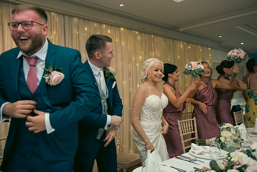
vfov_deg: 41.1
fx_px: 228
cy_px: 86
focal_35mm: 32
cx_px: 128
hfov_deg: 58.7
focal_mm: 32
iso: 800
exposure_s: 1/160
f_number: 3.5
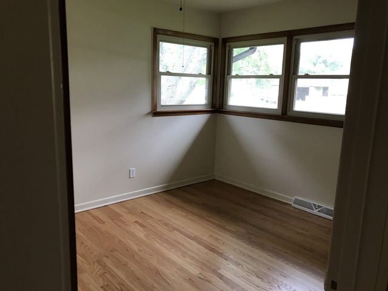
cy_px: 146
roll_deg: -1.4
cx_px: 194
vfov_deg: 49.7
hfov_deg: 63.4
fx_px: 314
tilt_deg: -9.8
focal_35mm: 28
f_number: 1.8
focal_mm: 3.99
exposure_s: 1/17
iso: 40
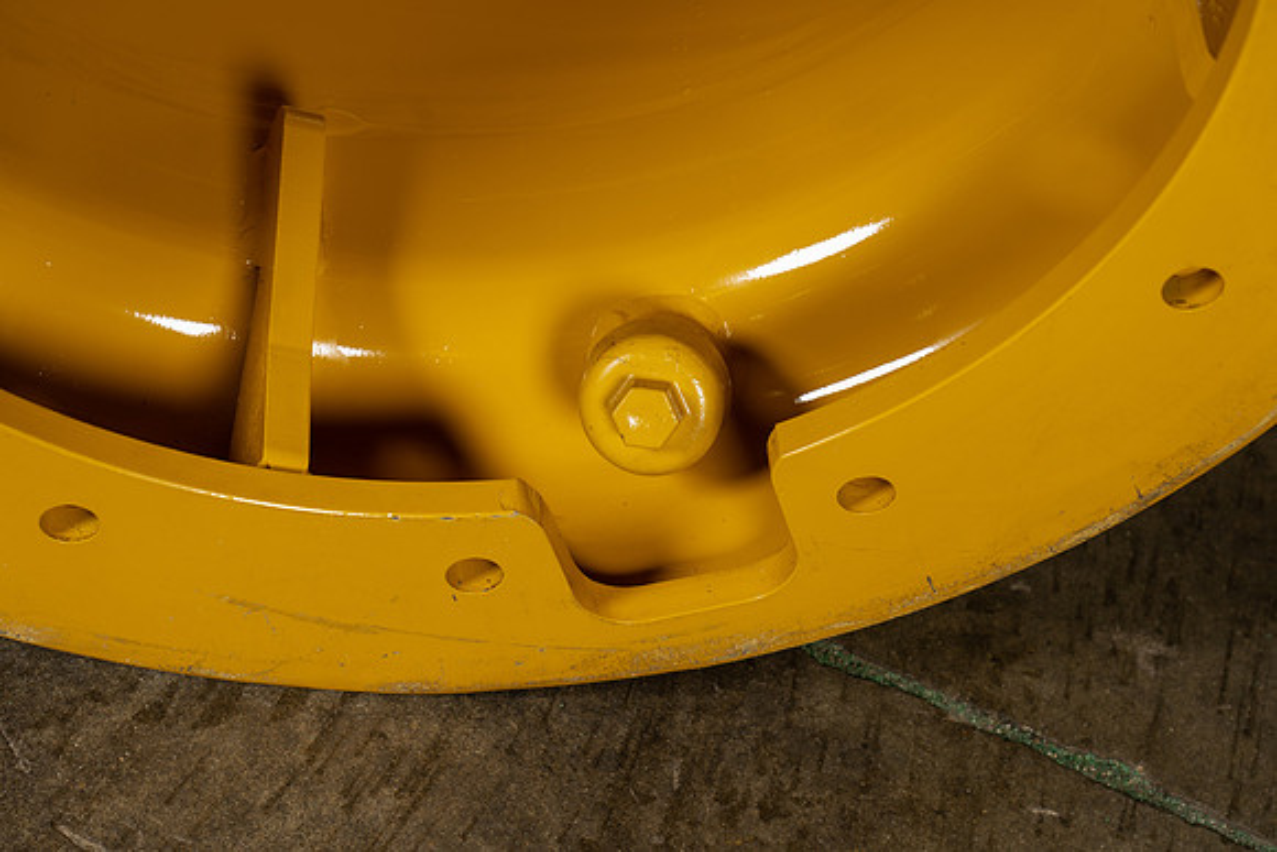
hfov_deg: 22.9
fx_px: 3158
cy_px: 426
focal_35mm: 89
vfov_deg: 15.4
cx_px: 638
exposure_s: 1/60
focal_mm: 89
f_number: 5.6
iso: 800
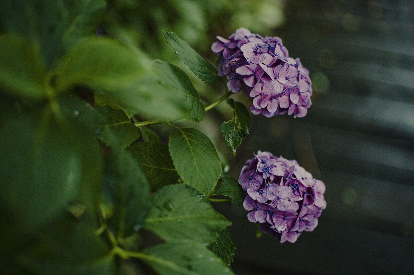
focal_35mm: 50
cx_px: 207
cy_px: 138
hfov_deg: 39.6
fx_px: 575
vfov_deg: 26.9
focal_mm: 50
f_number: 1.4
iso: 320
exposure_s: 1/320
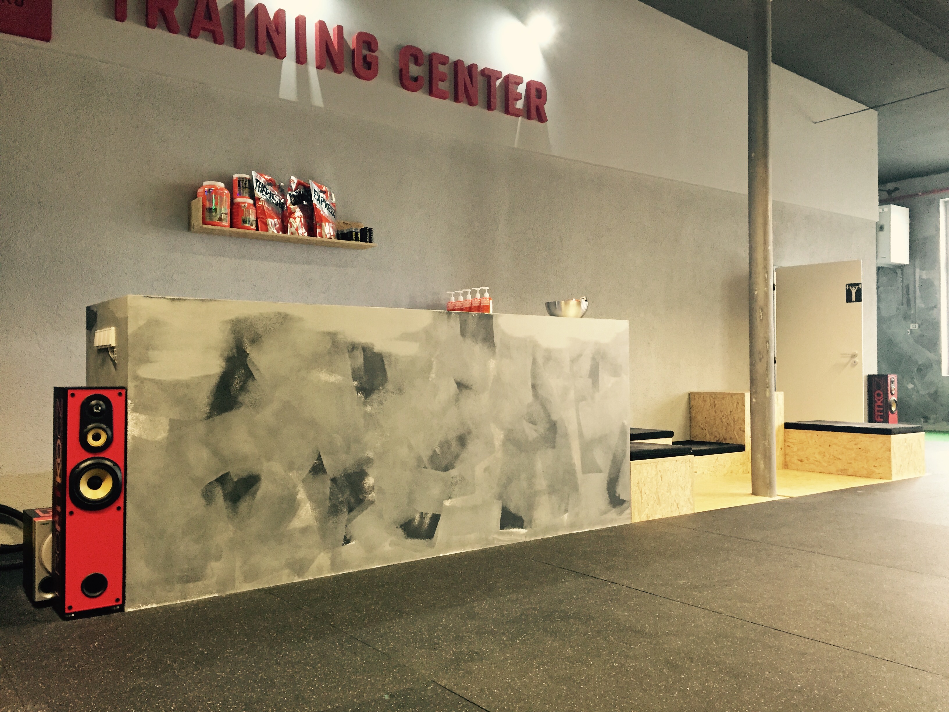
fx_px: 795
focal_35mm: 29
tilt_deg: +0.7
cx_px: 474
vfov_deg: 48.2
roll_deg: -0.2
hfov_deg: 61.7
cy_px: 356
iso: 320
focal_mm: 4.15
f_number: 2.2
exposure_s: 1/33
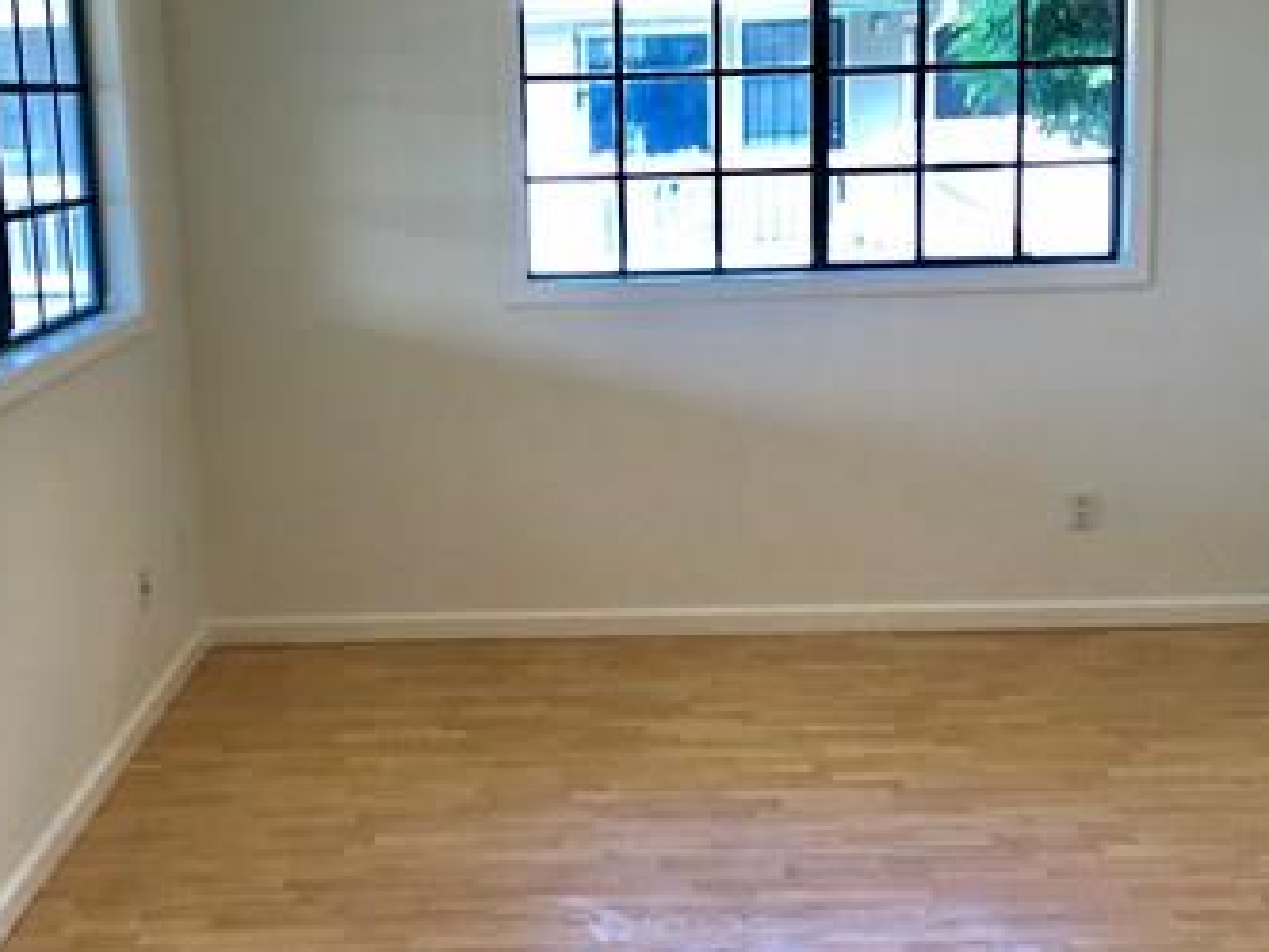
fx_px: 1980
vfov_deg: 27.0
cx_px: 558
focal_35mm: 54
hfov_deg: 35.5
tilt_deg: -12.1
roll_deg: +2.9
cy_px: 512
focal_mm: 3.99
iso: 32
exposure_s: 1/120
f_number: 1.8
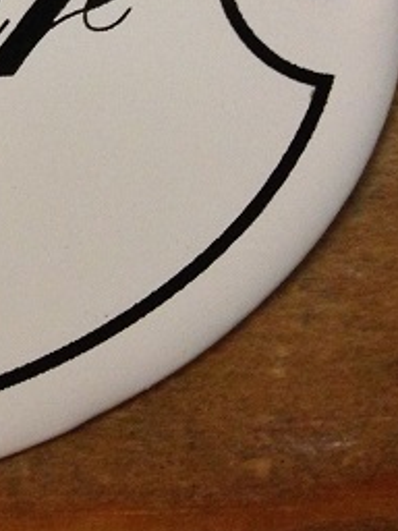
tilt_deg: -85.9
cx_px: -371
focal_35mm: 105
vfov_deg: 18.3
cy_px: 4
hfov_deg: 12.6
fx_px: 1610
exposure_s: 1/20
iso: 160
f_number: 2.4
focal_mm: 4.12
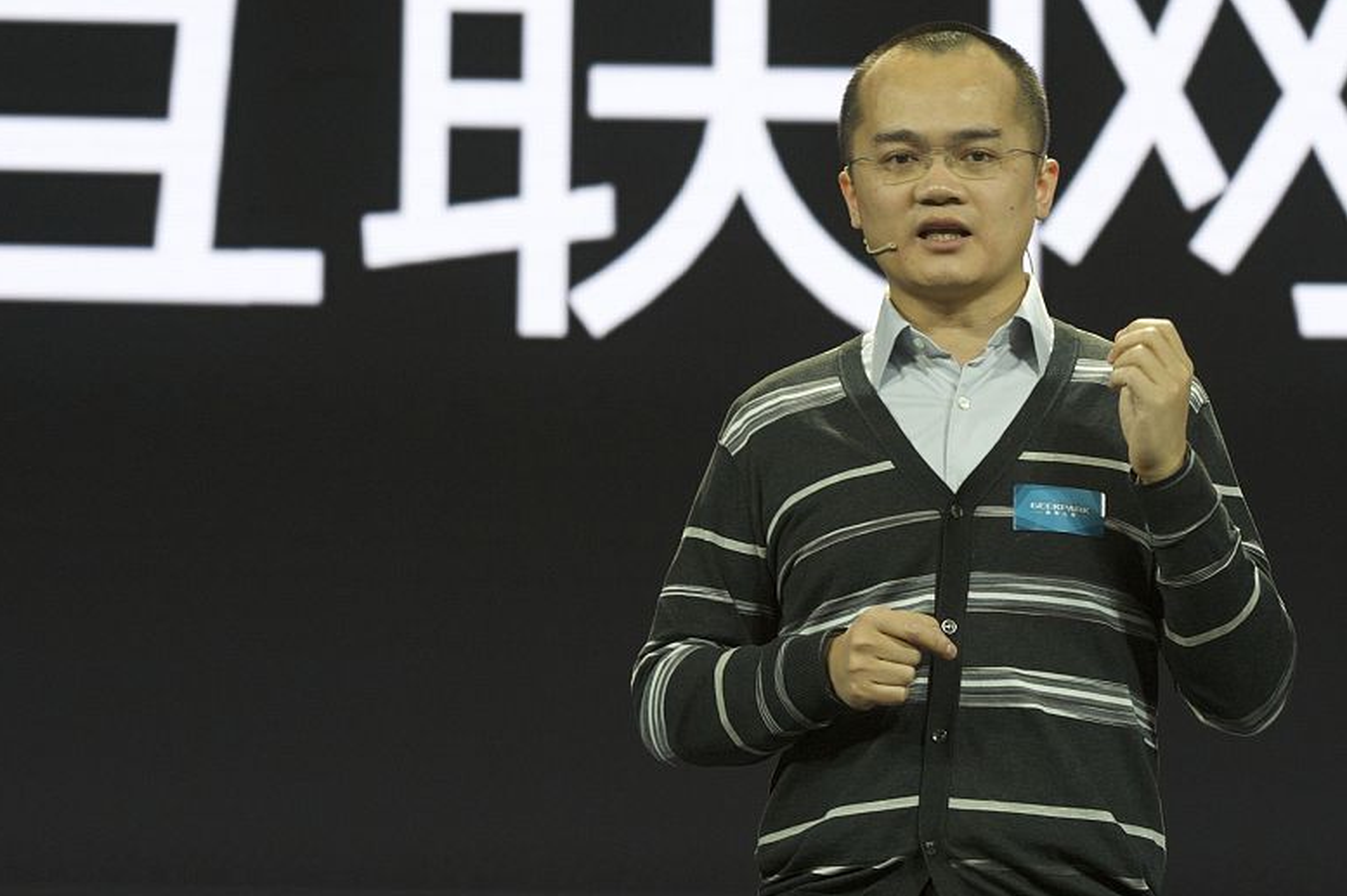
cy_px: 437
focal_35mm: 309
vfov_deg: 4.4
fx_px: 11554
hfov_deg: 6.7
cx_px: 725
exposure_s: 1/80
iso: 1600
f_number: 8
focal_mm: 200
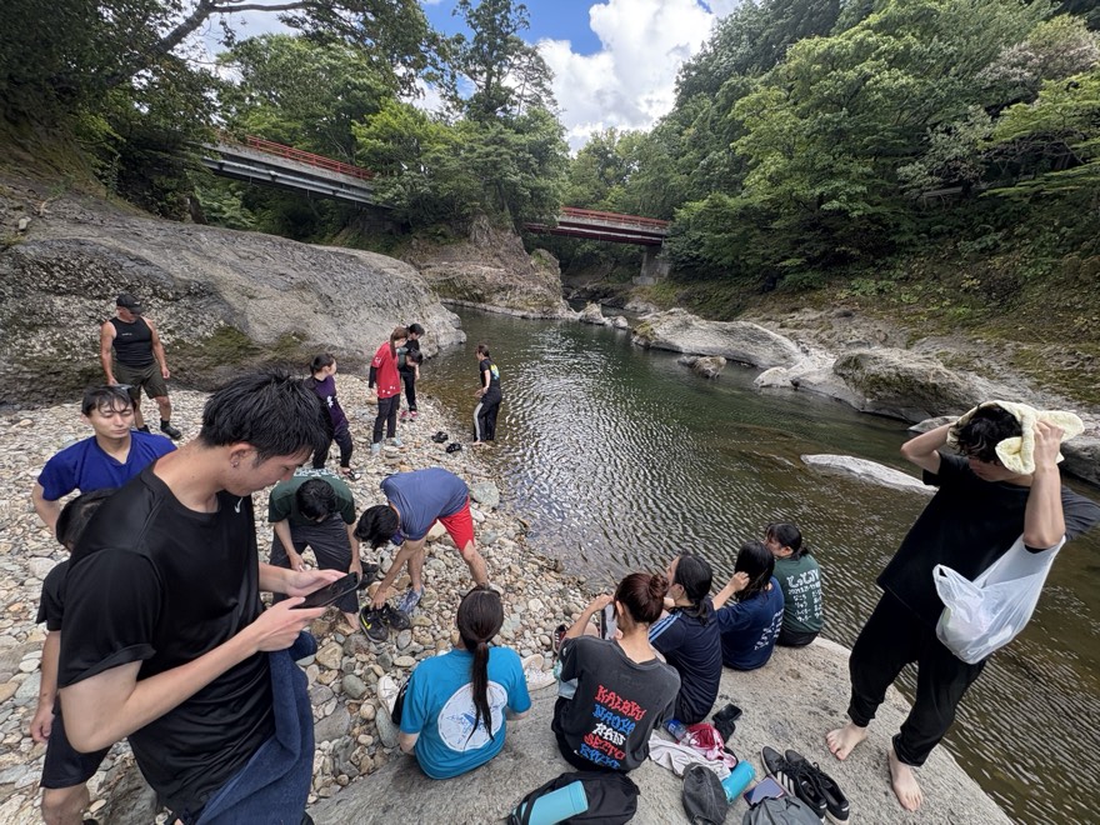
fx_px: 445
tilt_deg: -15.9
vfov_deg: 85.7
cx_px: 550
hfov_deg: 102.1
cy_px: 412
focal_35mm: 14
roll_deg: -5.1
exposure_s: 1/250
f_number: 2.2
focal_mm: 2.22
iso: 40
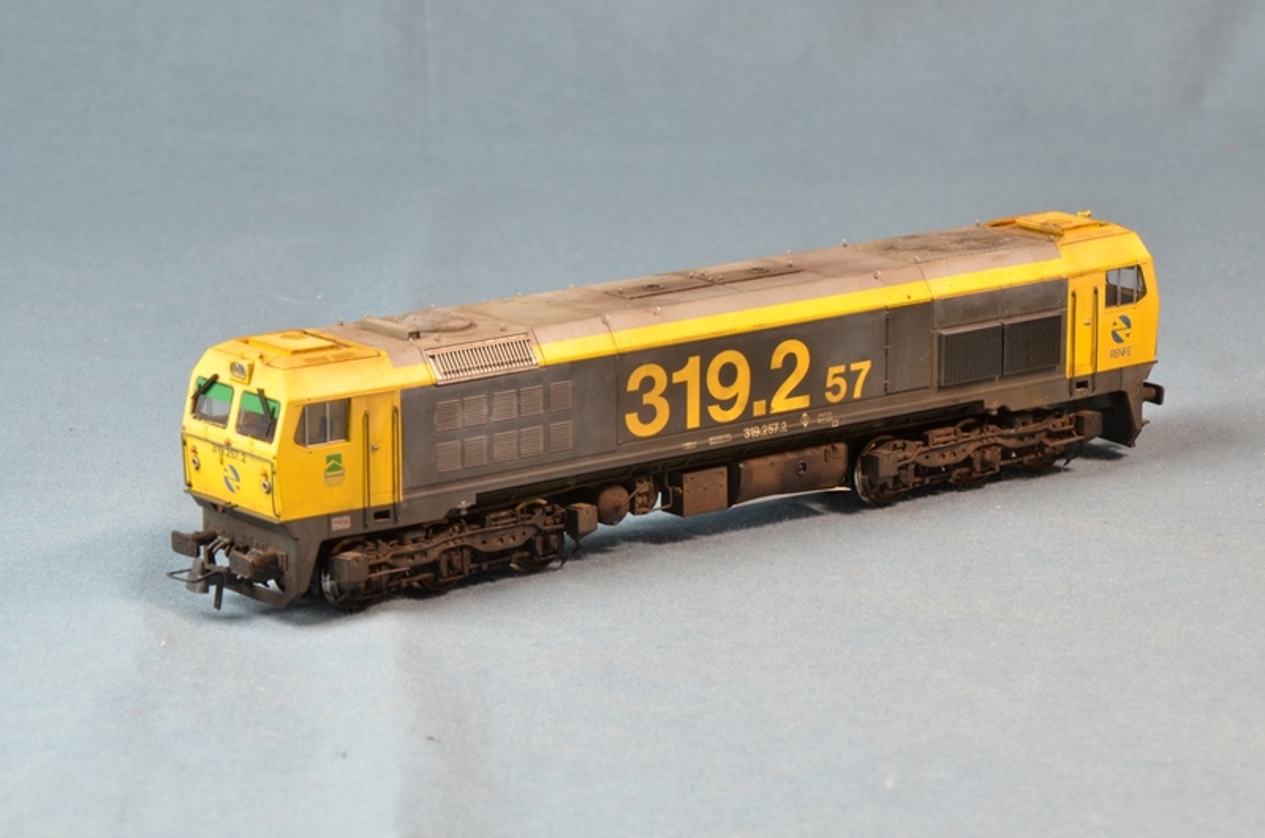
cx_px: 632
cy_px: 419
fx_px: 5523
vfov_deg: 8.7
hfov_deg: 13.1
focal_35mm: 158
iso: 200
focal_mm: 105
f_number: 20
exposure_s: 1/1.3
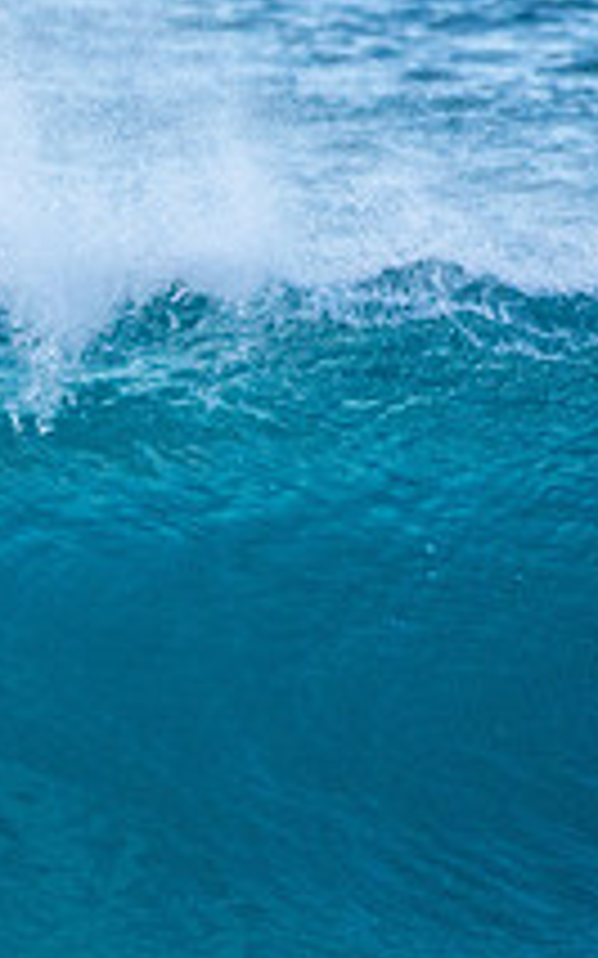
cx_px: -620
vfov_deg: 1.0
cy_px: 578
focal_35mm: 2081
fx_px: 54301
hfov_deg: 0.6
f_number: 5.6
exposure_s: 1/1600
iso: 1400
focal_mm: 500
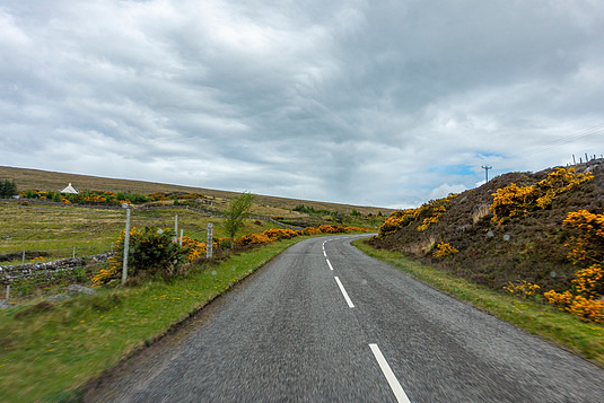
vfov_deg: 49.6
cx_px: 307
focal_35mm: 26
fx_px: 436
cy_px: 190
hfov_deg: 69.4
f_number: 7.1
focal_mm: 8.8
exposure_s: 1/250
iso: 125
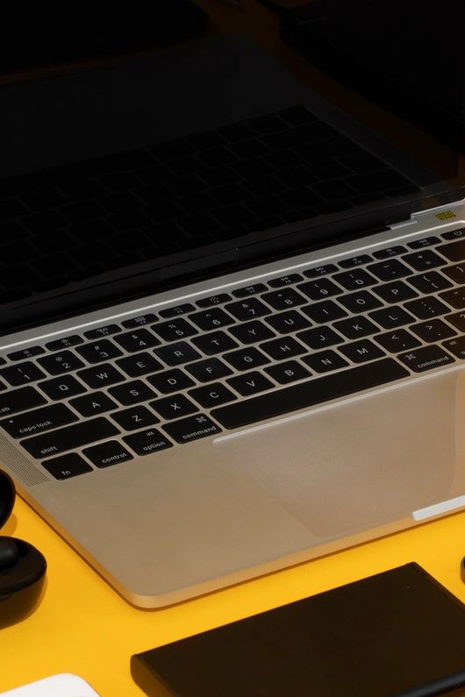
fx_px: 3119
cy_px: 366
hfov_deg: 8.5
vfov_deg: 12.8
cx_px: 286
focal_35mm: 161
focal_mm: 50
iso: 100
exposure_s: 1/100
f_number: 5
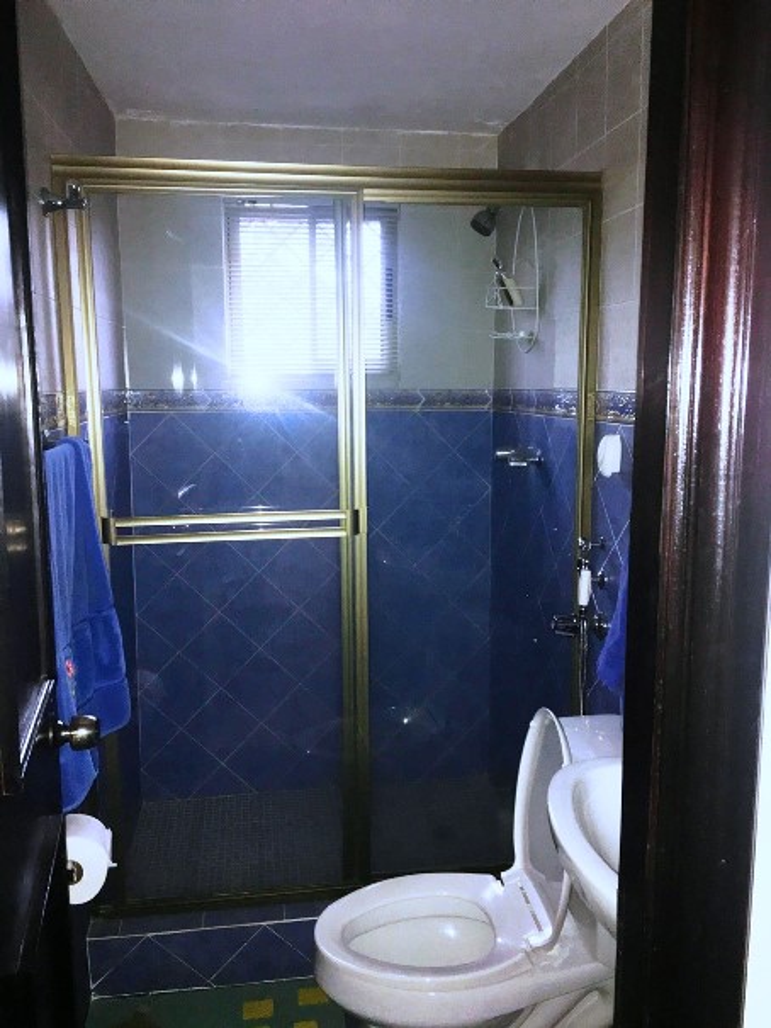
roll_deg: -0.4
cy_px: 514
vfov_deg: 61.6
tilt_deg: -9.0
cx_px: 386
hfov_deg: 48.2
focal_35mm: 29
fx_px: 861
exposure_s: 1/16
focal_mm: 4.15
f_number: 2.2
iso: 80
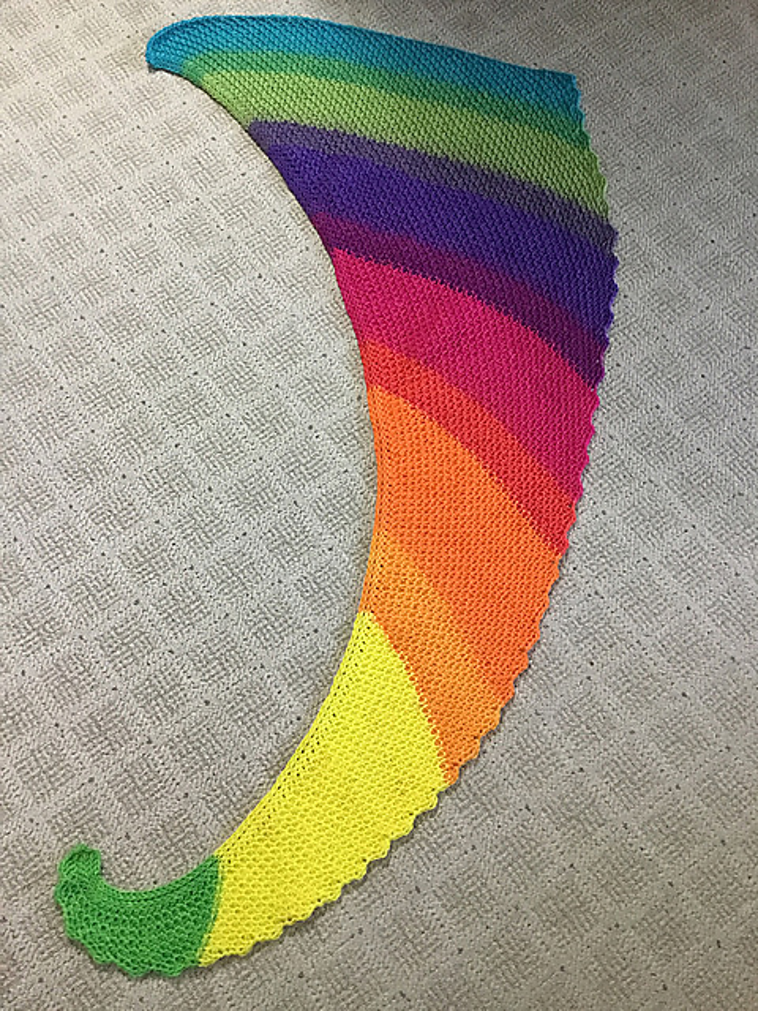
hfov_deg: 45.4
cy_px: 506
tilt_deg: -72.1
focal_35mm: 31
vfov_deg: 58.4
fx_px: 905
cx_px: 379
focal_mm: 3.3
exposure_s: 1/30
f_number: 2.4
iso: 250
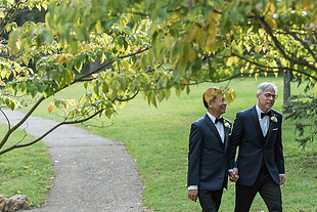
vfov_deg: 7.2
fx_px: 1683
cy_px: 94
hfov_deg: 10.8
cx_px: 202
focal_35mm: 191
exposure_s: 1/1250
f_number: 3.2
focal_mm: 102
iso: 800
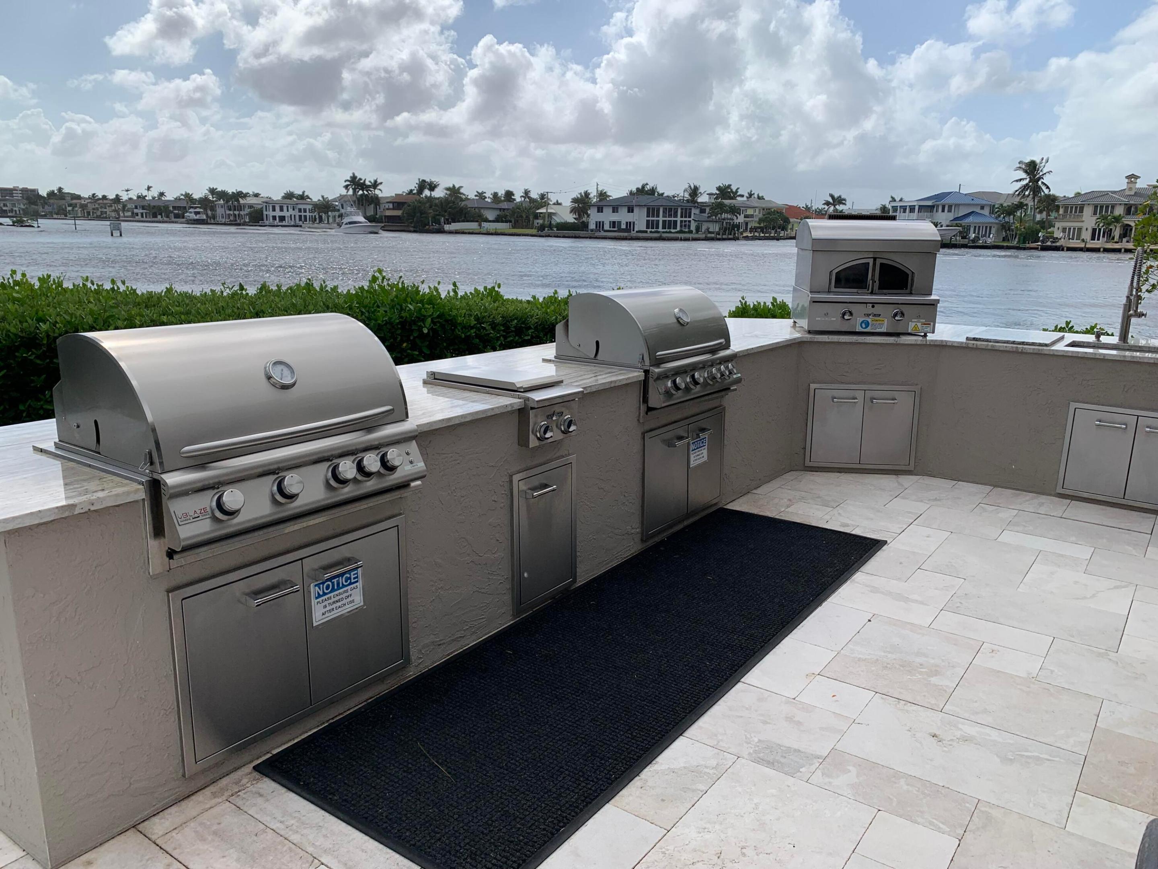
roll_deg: -1.1
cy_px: 434
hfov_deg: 67.3
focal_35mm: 26
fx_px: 870
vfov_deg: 53.1
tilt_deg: -14.6
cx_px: 579
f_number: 1.8
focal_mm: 4.25
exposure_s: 1/4098
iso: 25
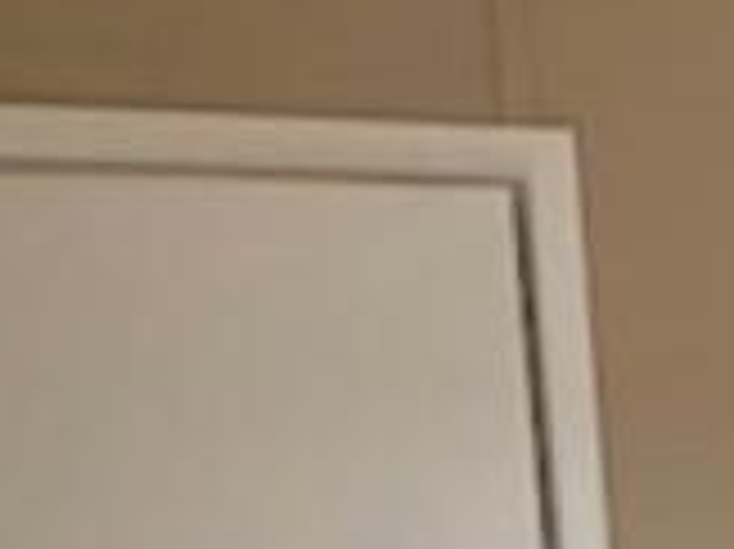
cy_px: 1395
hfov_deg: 9.2
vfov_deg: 7.5
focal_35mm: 182
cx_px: 2004
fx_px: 3856
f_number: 1.8
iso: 20
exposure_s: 1/120
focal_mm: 3.99
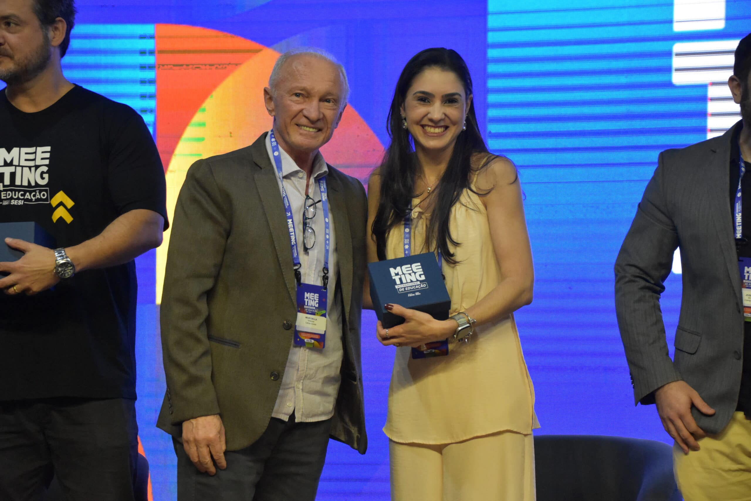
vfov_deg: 14.0
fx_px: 2034
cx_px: 376
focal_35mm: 98
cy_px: 250
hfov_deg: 20.9
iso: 5000
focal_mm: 65
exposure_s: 1/250
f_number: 5
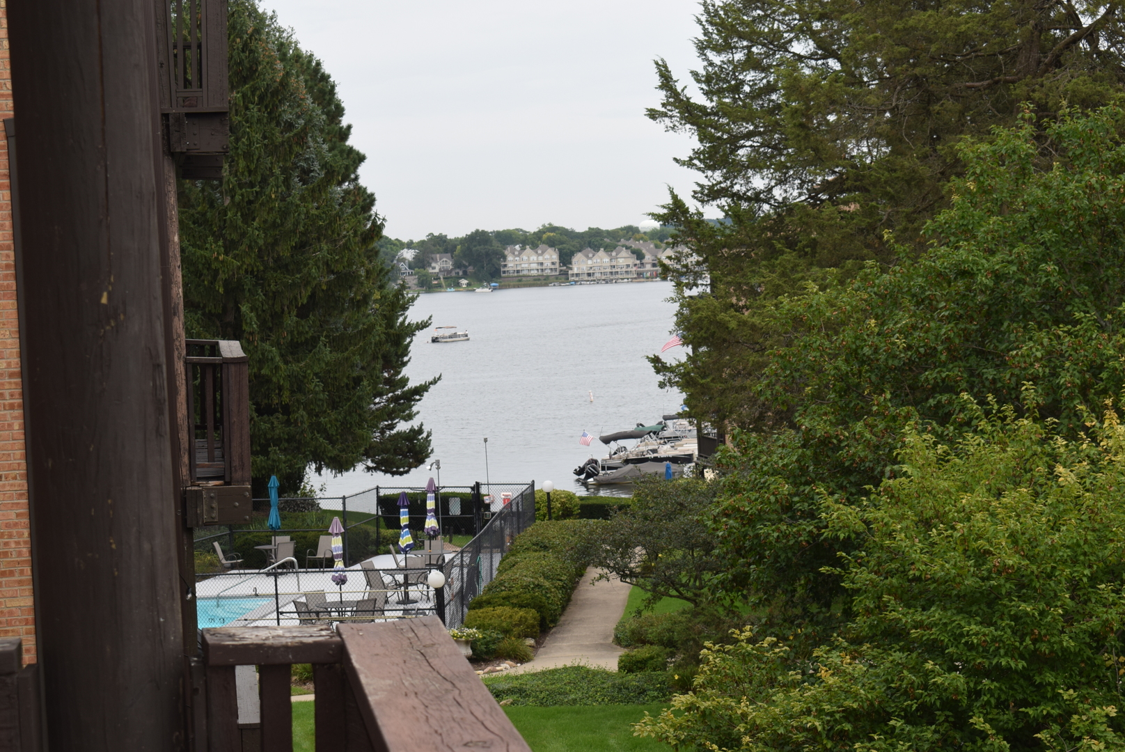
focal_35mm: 78
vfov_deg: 17.5
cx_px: 562
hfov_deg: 26.0
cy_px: 376
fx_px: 2439
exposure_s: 1/200
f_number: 9
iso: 250
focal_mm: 52
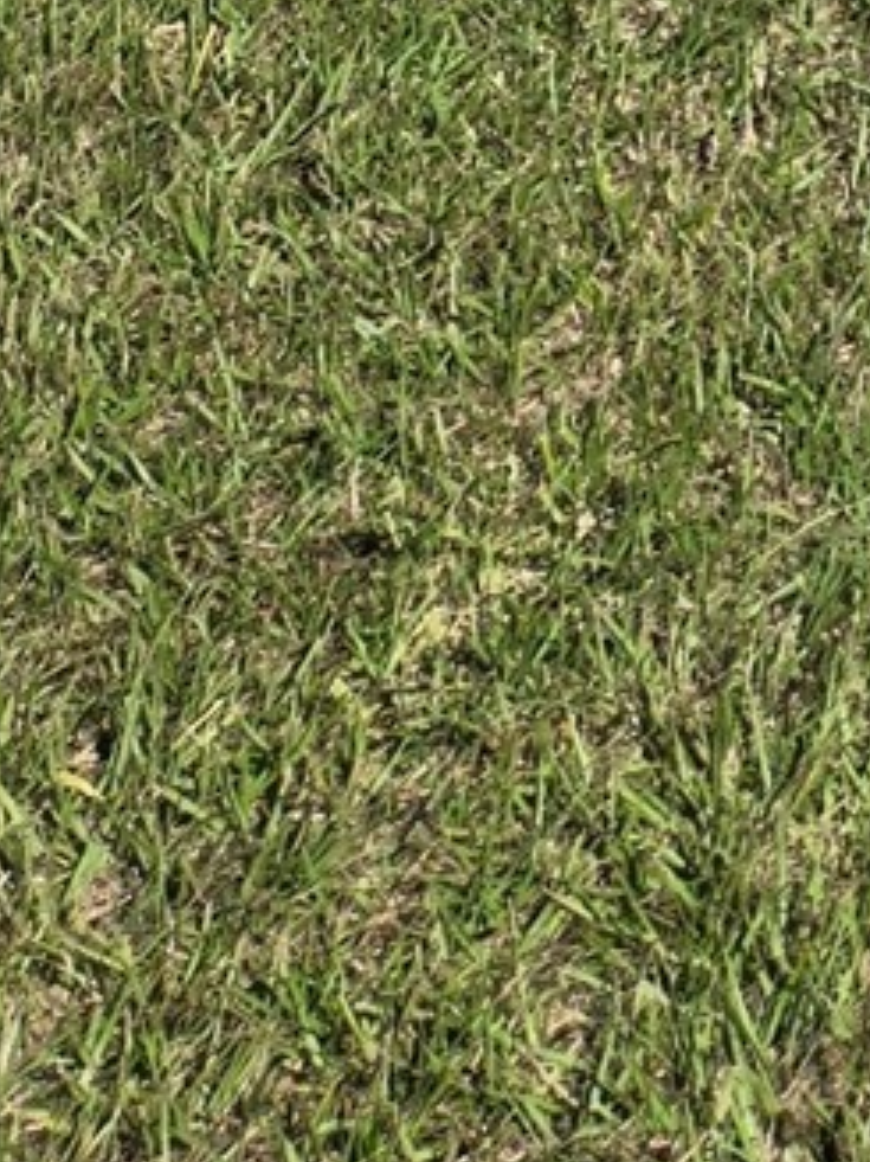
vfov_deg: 10.5
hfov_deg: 8.8
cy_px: -2125
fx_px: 4829
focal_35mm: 144
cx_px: 2400
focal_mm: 5.4
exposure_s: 1/2921
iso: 32
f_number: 1.8
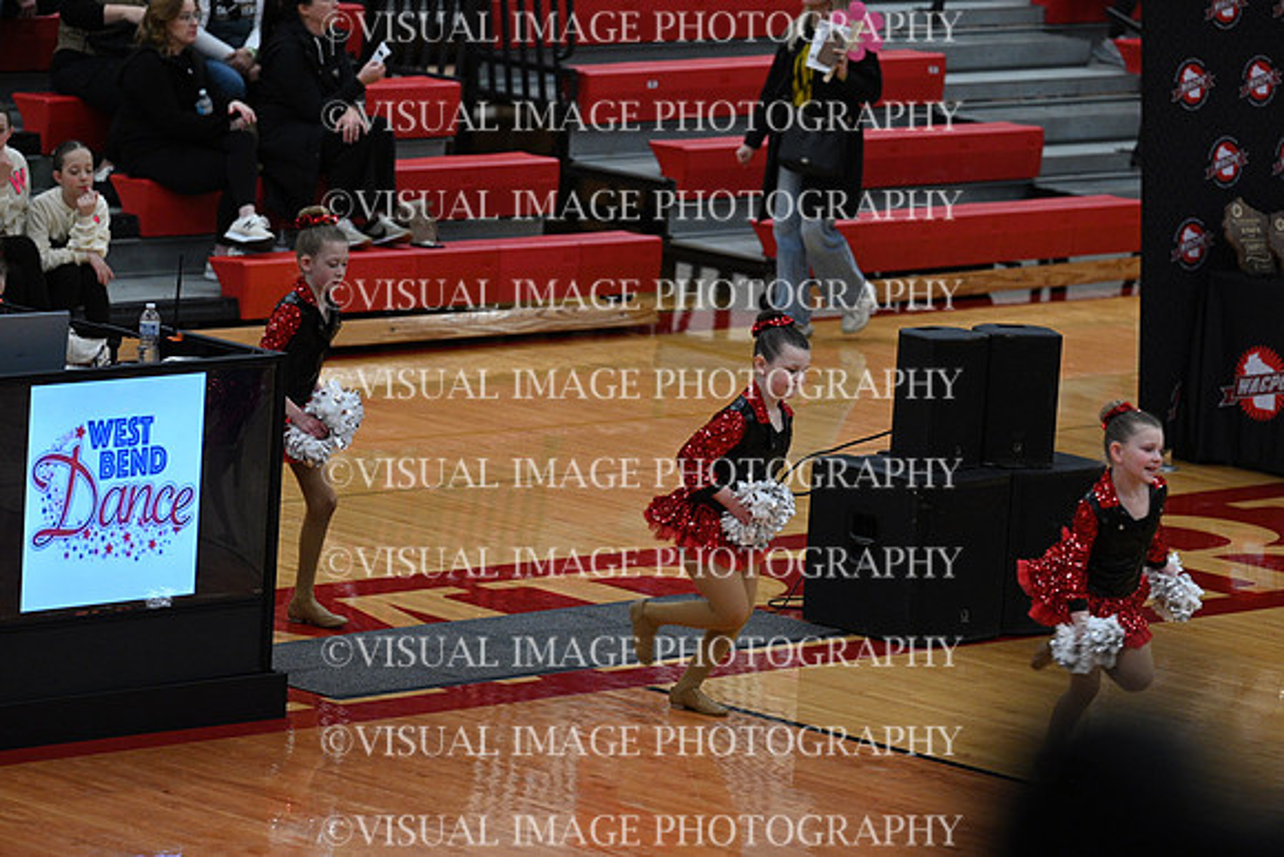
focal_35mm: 200
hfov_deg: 10.3
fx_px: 7135
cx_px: 642
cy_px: 428
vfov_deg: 6.9
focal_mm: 200
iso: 4000
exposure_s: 1/400
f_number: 4
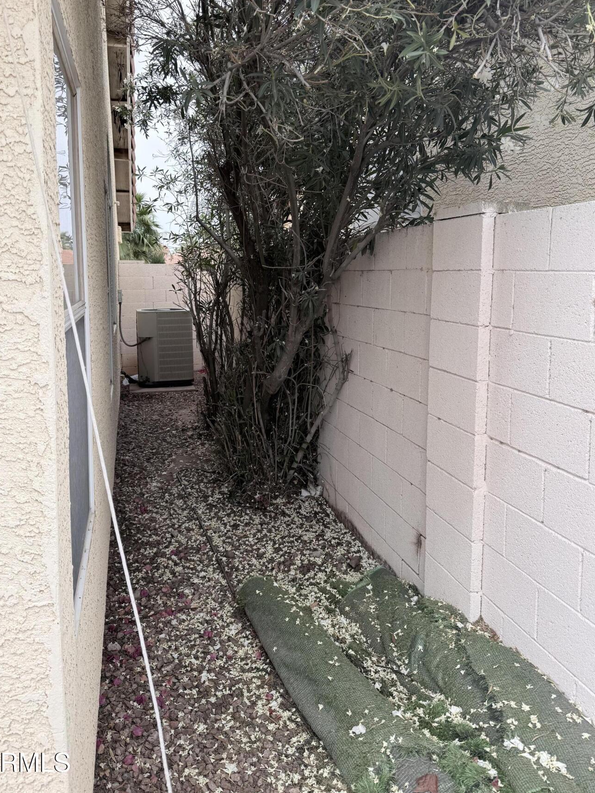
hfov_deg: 49.6
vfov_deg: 63.2
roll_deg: +0.0
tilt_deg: -4.9
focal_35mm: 28
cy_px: 342
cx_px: 262
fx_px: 642
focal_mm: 6.76
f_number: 1.78
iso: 80
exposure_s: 1/2299
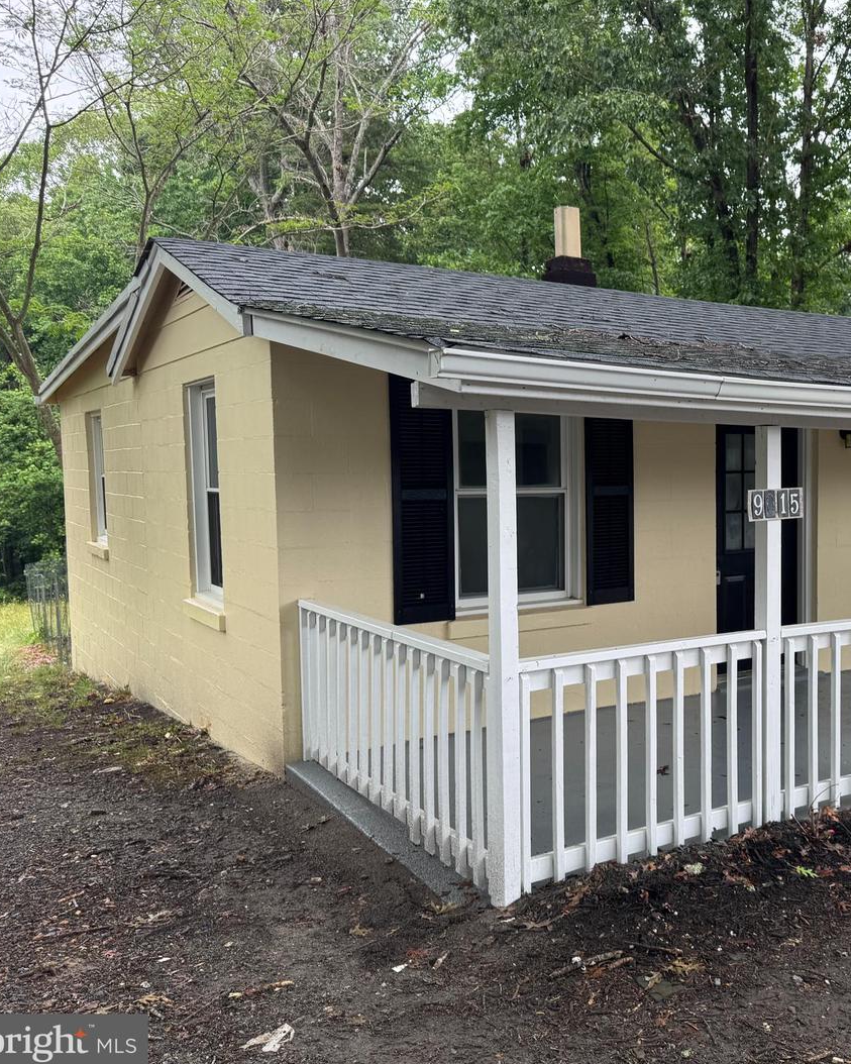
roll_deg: +0.0
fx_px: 1008
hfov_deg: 43.4
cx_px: 698
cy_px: 527
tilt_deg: -5.1
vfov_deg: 55.7
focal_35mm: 32
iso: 80
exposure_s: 1/311
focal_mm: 6.76
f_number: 1.78
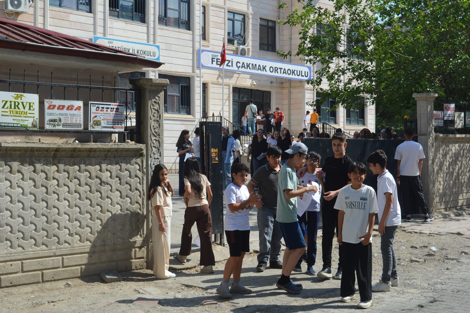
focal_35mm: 57
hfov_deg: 35.1
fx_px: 744
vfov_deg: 23.8
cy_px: 156
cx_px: 235
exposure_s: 1/250
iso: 100
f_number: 8
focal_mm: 38
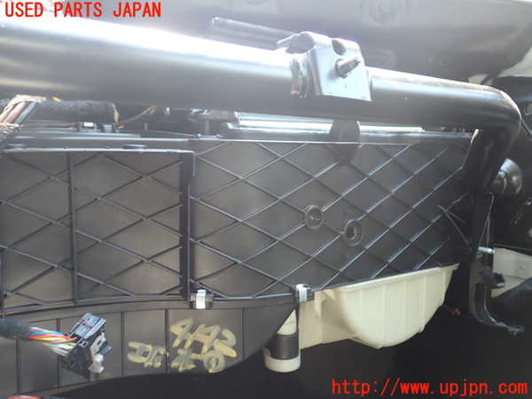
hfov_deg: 60.0
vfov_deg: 46.8
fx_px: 461
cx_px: 266
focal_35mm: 30
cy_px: 200
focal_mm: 5.4
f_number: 2.3
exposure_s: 1/60
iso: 100
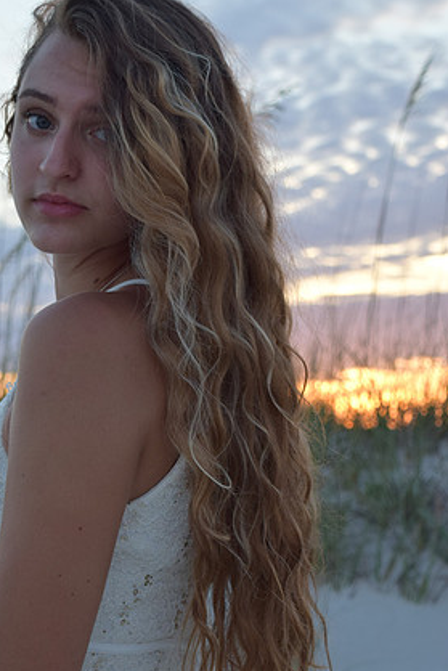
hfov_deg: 13.7
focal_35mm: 100
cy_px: 334
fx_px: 1865
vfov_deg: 20.4
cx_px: 152
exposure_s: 1/160
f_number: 6.3
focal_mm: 48
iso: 400
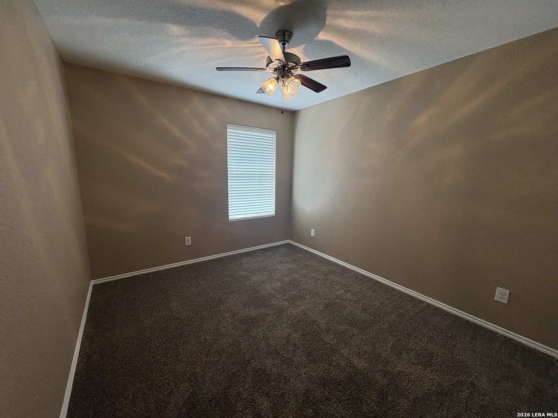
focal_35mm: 14
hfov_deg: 102.1
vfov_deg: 85.7
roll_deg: +0.4
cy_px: 209
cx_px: 279
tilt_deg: -6.9
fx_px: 226
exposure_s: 1/120
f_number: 2.2
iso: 250
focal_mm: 2.22
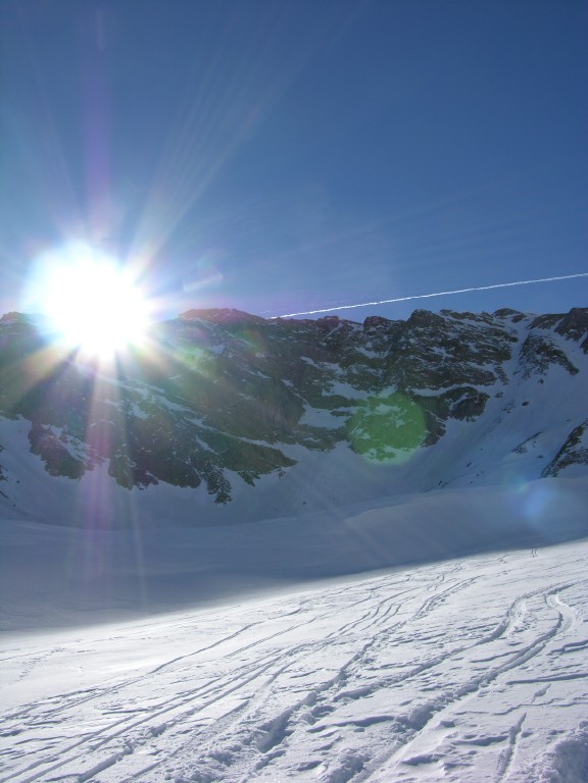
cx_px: 294
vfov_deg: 52.6
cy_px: 392
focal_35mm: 35
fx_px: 793
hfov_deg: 40.7
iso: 50
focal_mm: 8.9
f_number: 8
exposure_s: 1/375
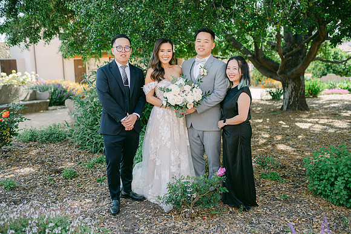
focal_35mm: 35
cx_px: 176
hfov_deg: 54.5
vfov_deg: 37.8
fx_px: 341
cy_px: 117
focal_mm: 35
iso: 100
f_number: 2
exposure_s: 1/800
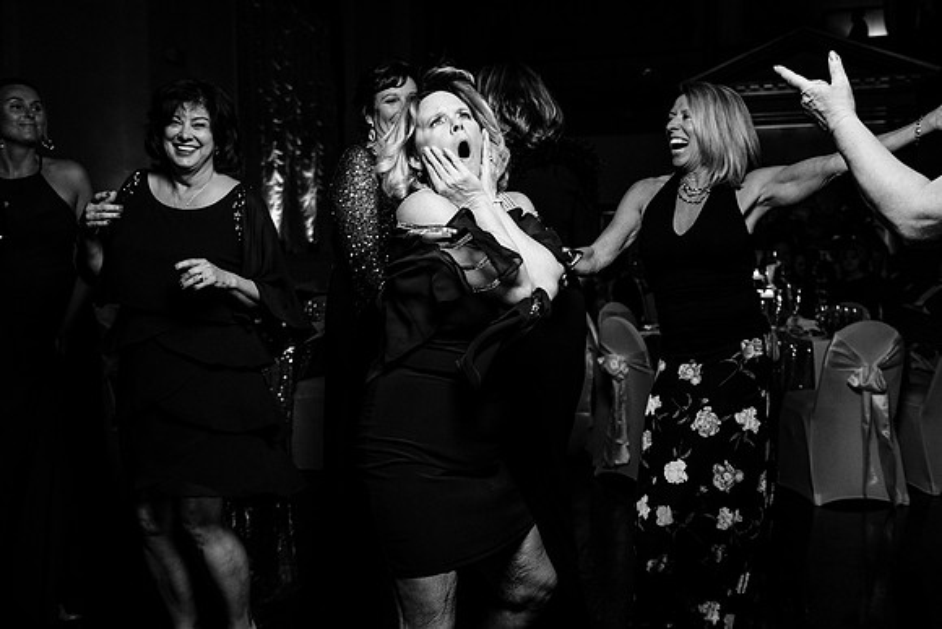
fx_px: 942
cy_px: 314
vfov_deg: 36.9
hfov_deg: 53.1
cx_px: 471
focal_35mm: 36
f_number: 4
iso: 2000
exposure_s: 1/200
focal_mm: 35
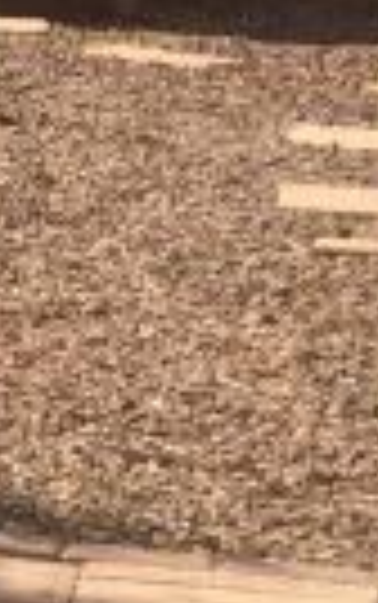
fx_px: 3865
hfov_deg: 5.1
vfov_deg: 8.9
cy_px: 230
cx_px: -1071
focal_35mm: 235
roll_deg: +0.3
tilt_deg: -11.0
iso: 25
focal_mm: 4.15
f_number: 2.2
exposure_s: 1/1637
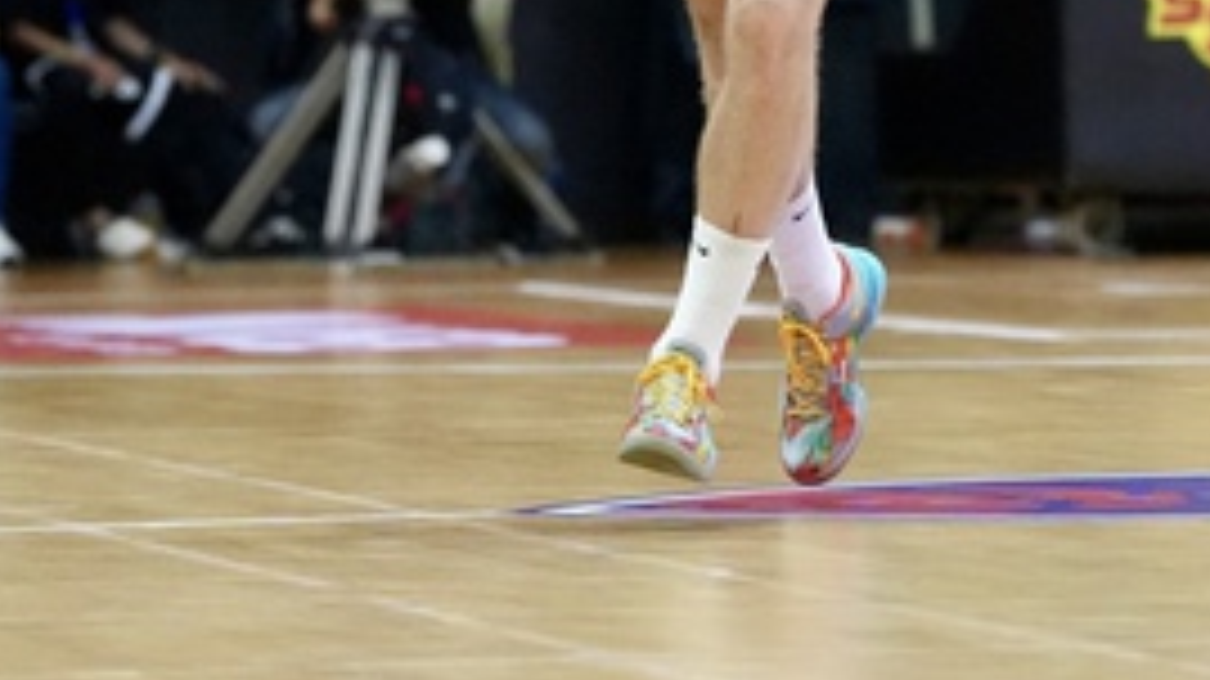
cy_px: -281
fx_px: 9685
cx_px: 945
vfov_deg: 4.0
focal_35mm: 302
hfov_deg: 7.1
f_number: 2.8
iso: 5000
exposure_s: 1/800
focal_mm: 111
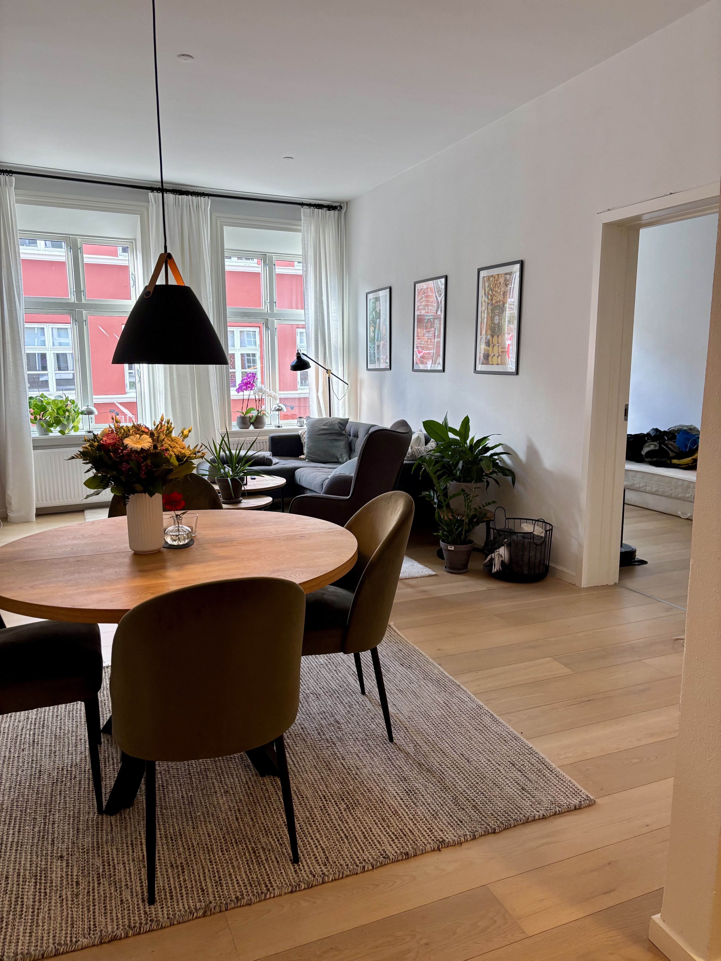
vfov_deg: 67.3
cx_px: 360
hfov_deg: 53.1
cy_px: 480
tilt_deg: -9.3
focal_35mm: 26
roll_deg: -1.0
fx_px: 722
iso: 100
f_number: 1.6
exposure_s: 1/100
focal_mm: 5.96
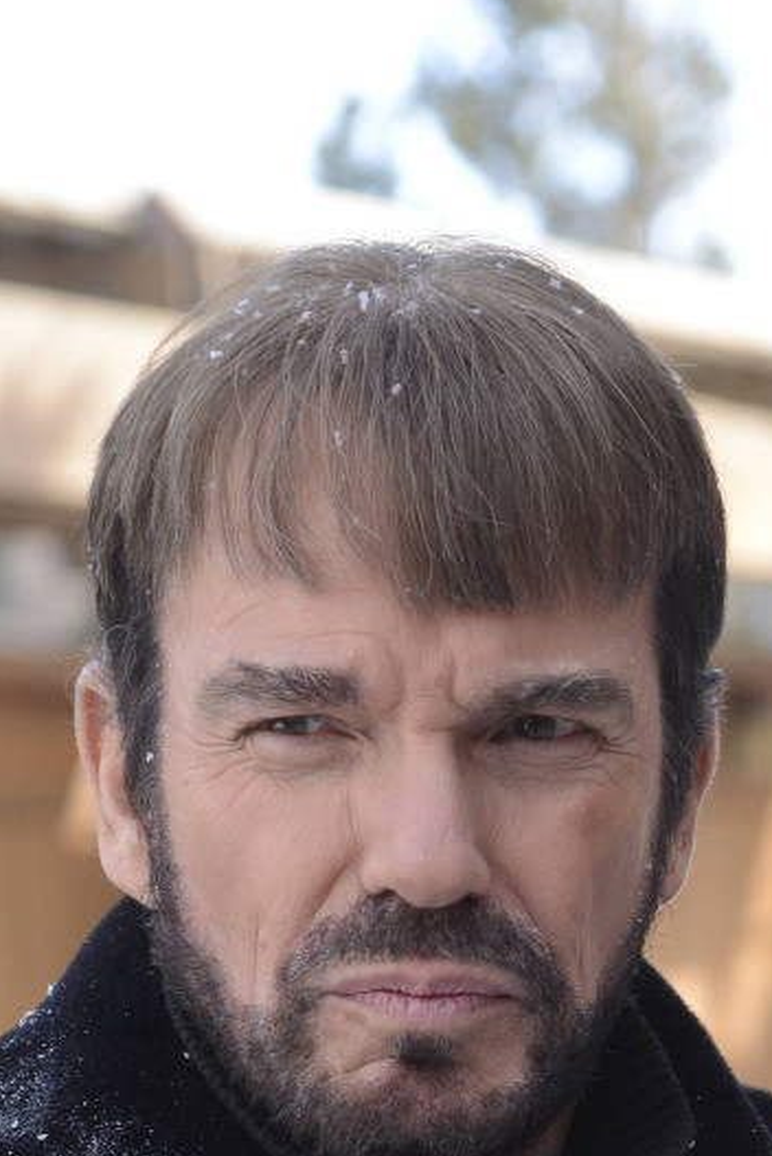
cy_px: 1505
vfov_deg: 8.4
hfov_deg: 5.7
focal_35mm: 242
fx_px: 7774
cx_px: 428
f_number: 5
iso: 400
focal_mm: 85
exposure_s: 1/400
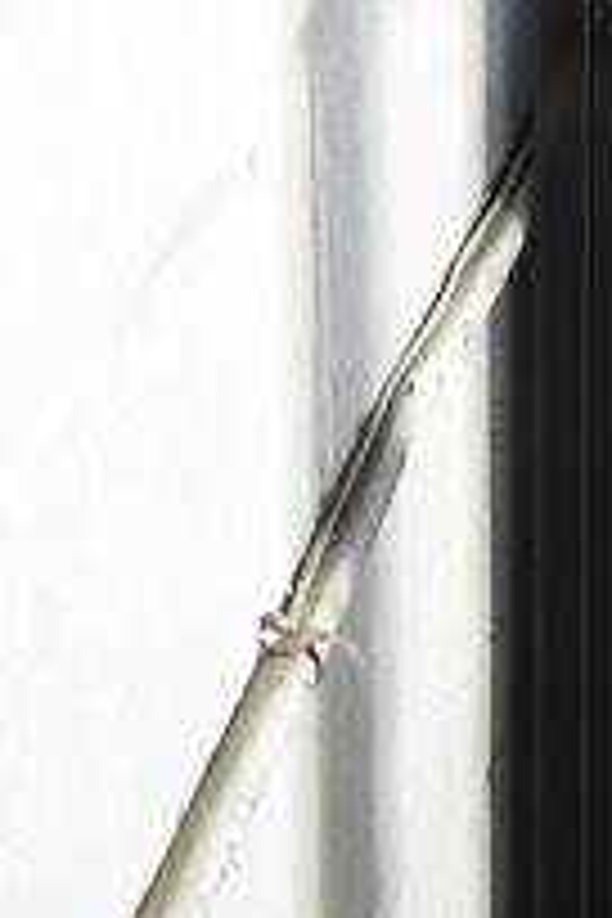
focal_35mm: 121
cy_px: -788
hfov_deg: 11.1
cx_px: 724
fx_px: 3085
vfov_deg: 14.6
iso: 1600
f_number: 4
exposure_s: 1/80
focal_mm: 18
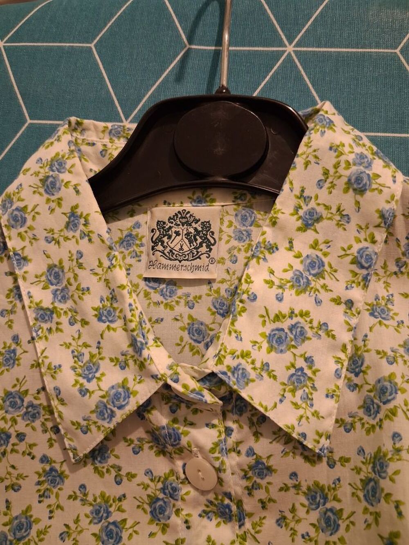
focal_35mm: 27
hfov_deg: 51.4
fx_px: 425
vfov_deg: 65.3
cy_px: 272
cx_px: 204
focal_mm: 4
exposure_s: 1/33
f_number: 1.8
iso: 400
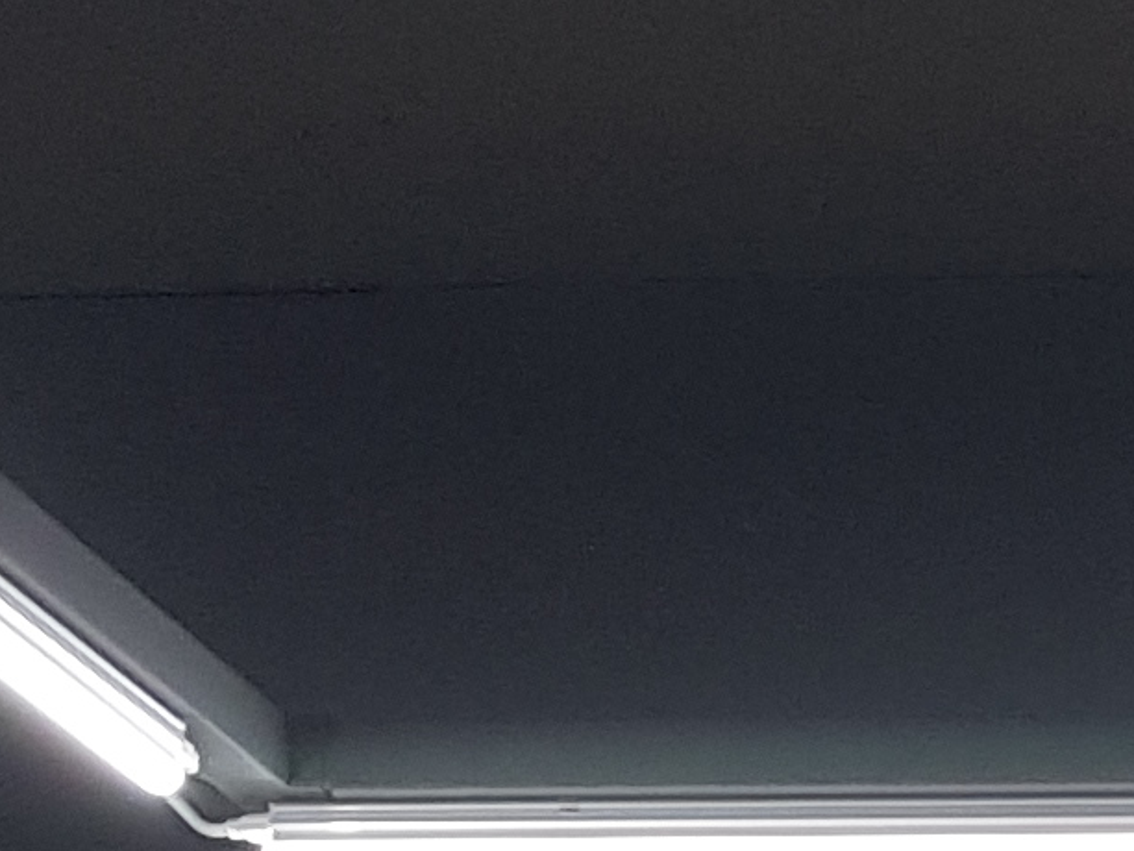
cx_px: 2801
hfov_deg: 10.0
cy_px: 2631
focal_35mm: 171
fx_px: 5603
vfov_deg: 7.5
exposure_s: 1/60
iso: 64
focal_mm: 4.3
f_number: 1.7
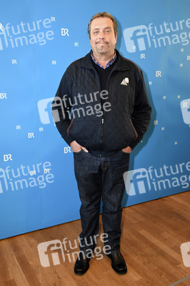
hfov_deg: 38.3
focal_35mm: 34
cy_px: 143
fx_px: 274
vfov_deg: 55.1
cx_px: 95
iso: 1600
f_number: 4.5
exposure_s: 1/160
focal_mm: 23
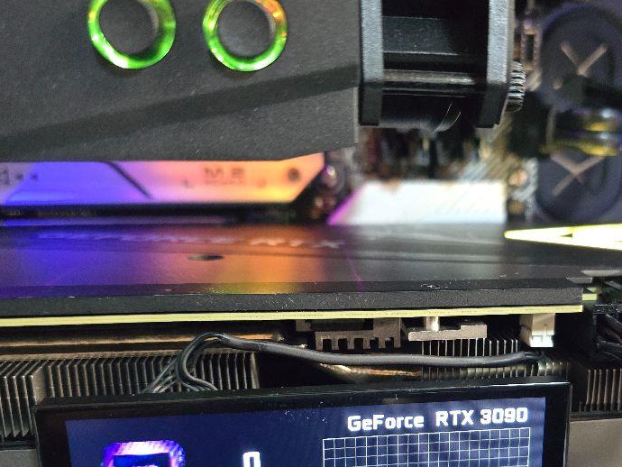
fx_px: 719
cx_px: 419
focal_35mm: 40
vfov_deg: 35.0
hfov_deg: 46.0
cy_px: 361
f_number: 1.7
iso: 2000
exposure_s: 1/100
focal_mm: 6.3
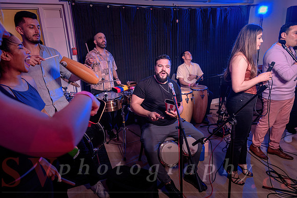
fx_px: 198
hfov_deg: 73.7
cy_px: 99
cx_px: 148
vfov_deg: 53.2
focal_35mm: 24
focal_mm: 24
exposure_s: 1/60
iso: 400
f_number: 3.5
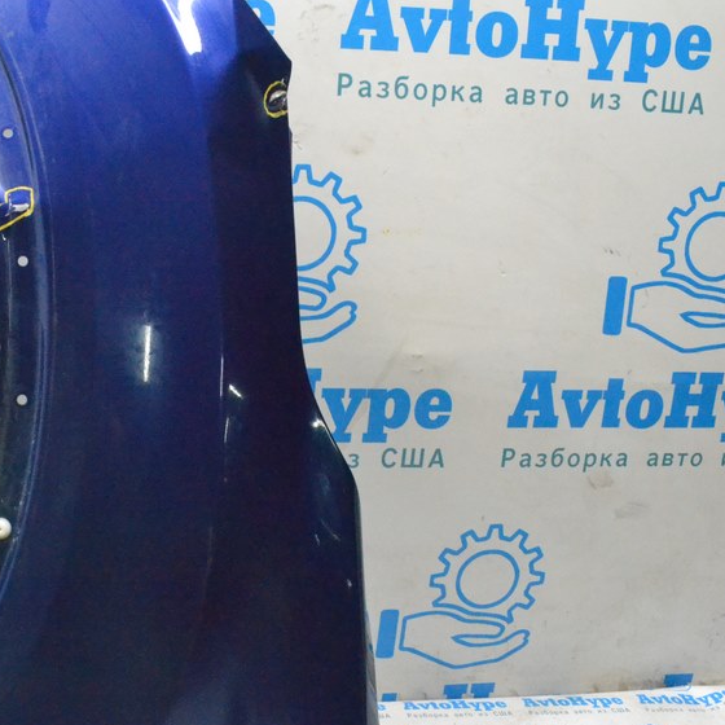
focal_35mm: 42
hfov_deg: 38.2
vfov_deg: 40.0
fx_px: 995
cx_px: 124
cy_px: 379
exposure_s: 1/160
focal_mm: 18
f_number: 9
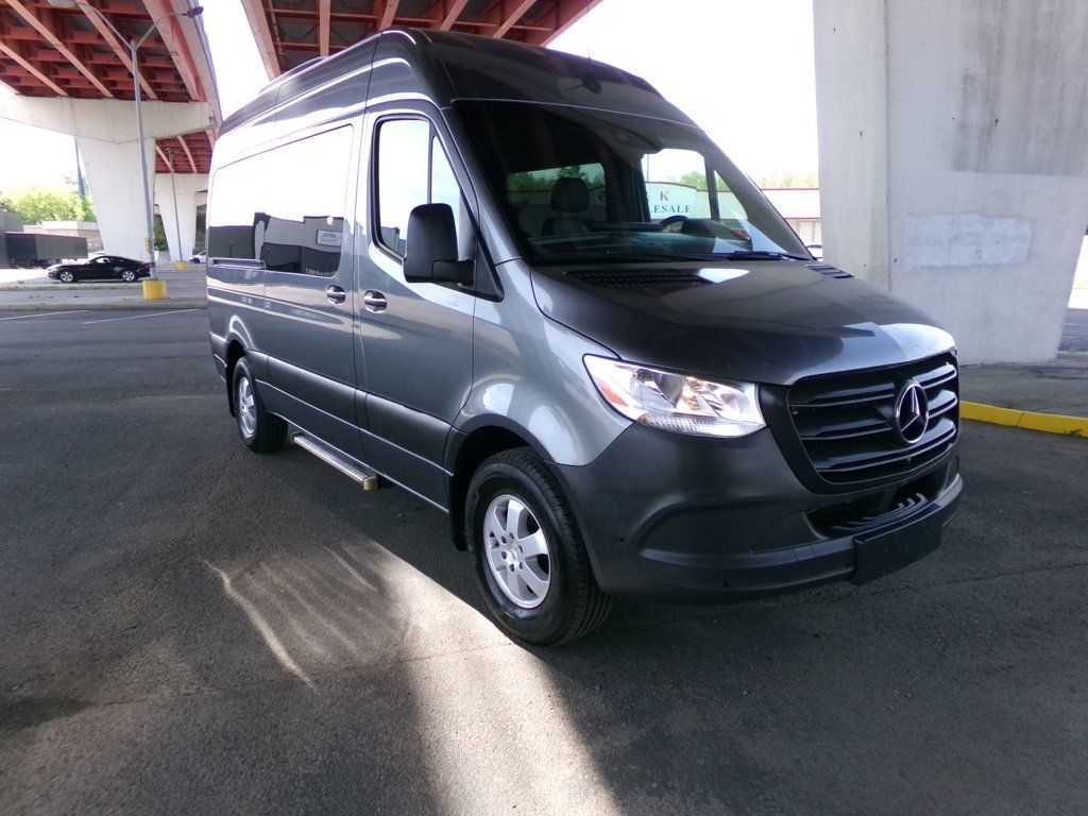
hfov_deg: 71.6
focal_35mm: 24
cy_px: 408
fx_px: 754
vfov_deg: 56.8
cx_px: 544
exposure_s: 1/60
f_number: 11.07
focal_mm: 4.3
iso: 412
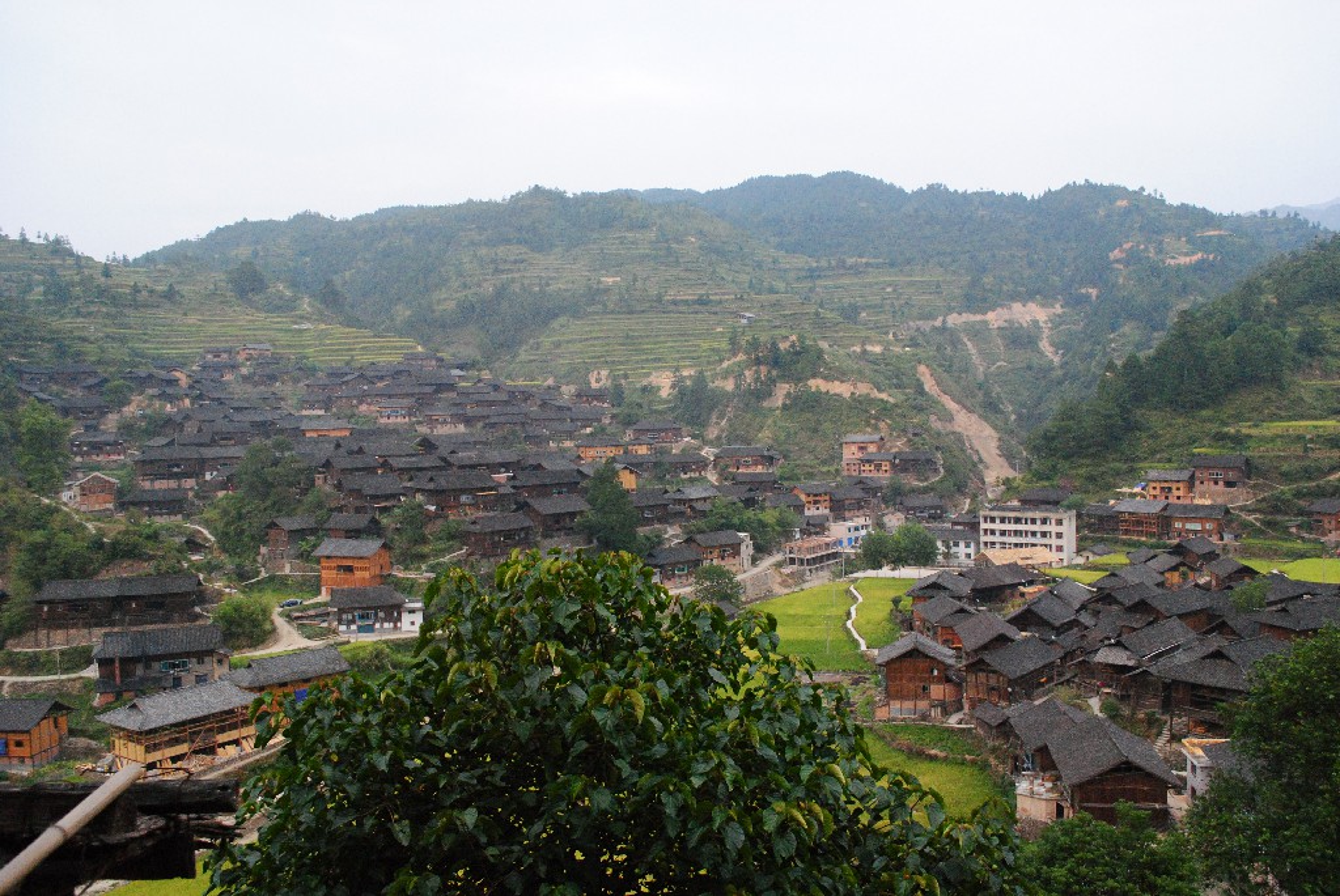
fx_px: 1118
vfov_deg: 43.7
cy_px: 448
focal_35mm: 30
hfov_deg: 61.9
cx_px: 670
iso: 1600
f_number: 5.6
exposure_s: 1/125
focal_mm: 20
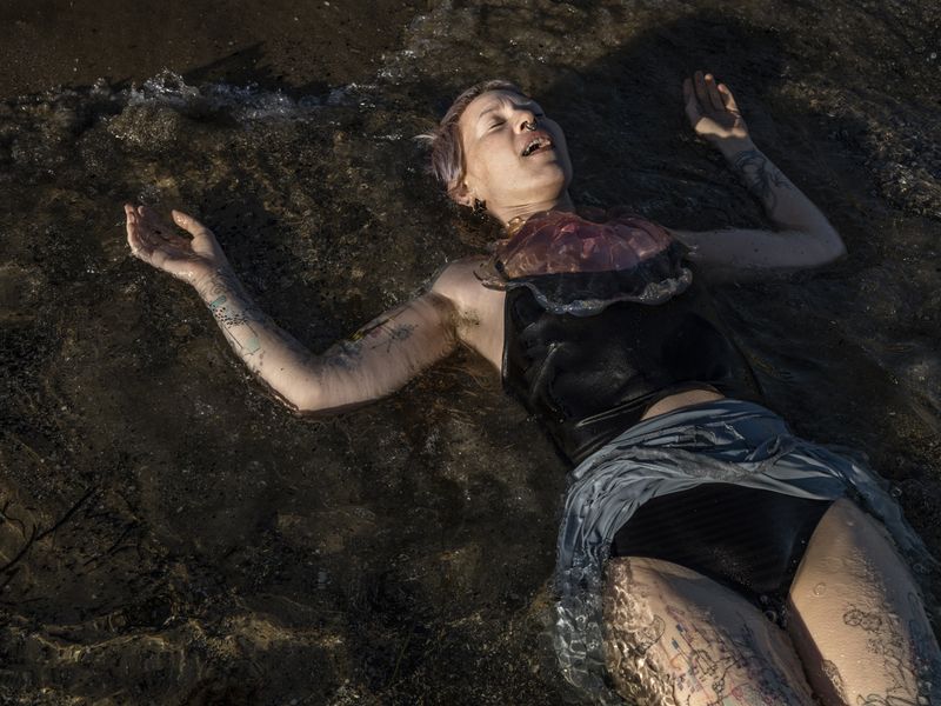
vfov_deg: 29.1
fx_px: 1359
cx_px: 470
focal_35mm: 50
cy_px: 353
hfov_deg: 38.2
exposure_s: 1/400
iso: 200
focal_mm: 63
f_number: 10
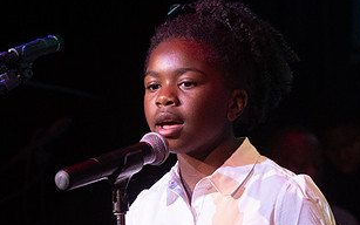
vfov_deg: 5.3
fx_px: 2434
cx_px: 185
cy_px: 143
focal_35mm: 248
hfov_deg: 8.5
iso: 3200
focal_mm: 78
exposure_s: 1/200
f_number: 4
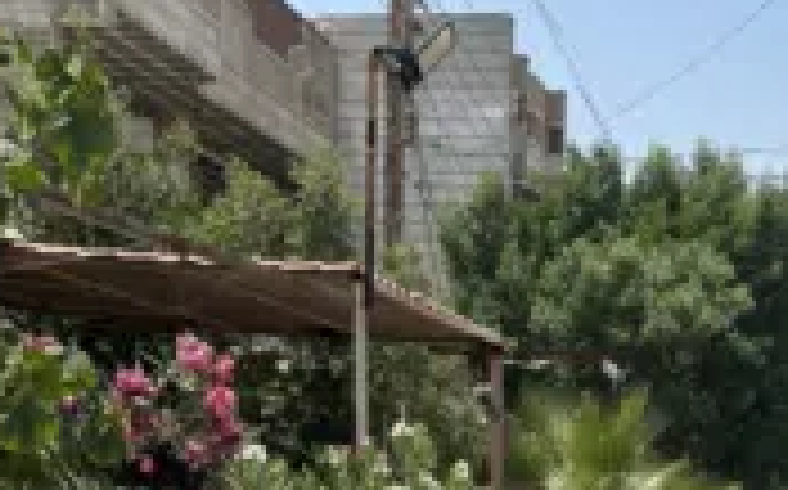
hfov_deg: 31.6
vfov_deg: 17.2
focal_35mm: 63
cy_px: 854
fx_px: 1352
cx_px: 644
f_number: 1.6
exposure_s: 1/3650
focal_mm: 5.96
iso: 50
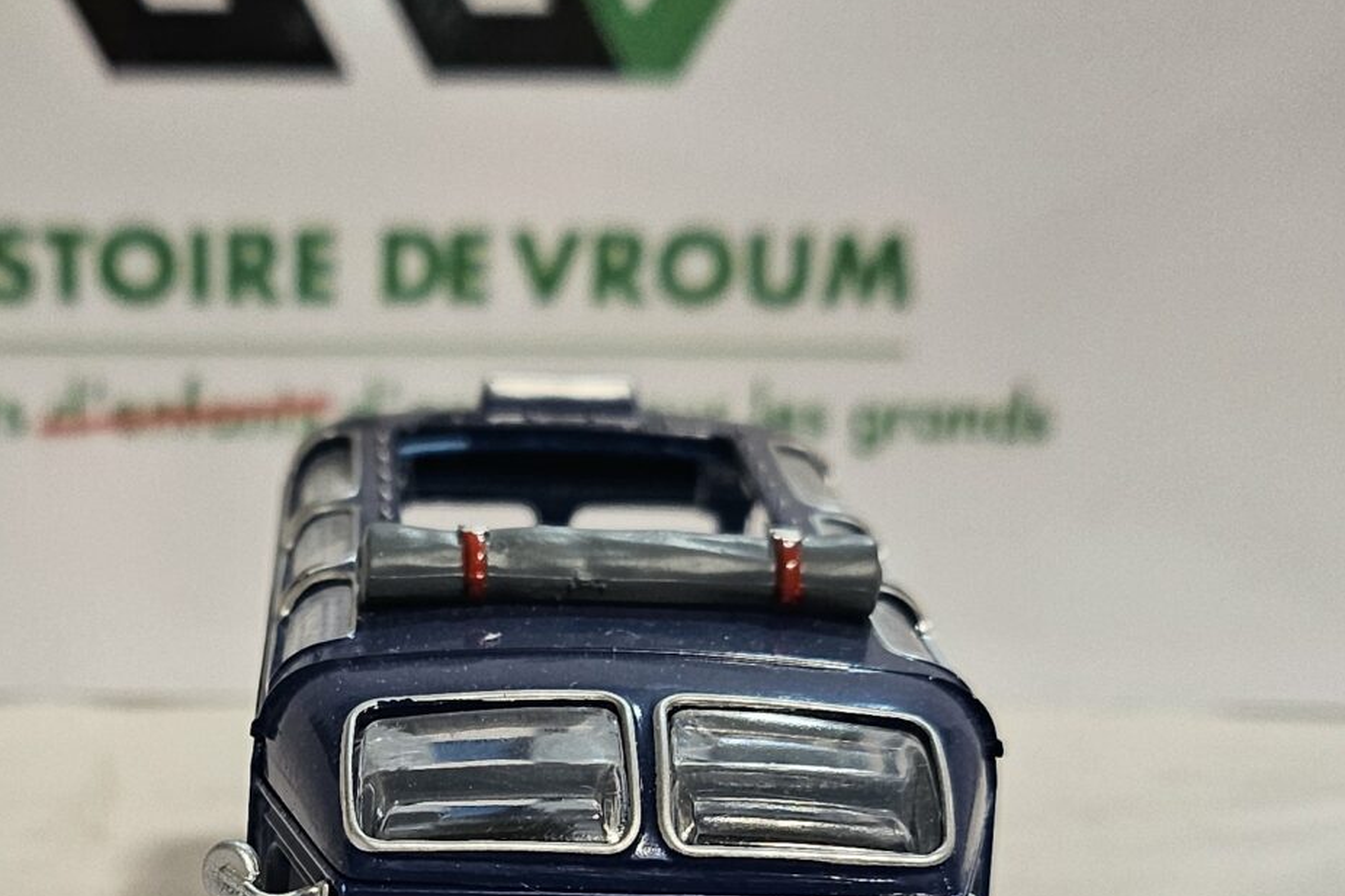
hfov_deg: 28.8
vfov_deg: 19.1
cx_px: 324
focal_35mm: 69
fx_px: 2577
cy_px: 916
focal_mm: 5
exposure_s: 1/100
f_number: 1.8
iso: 125
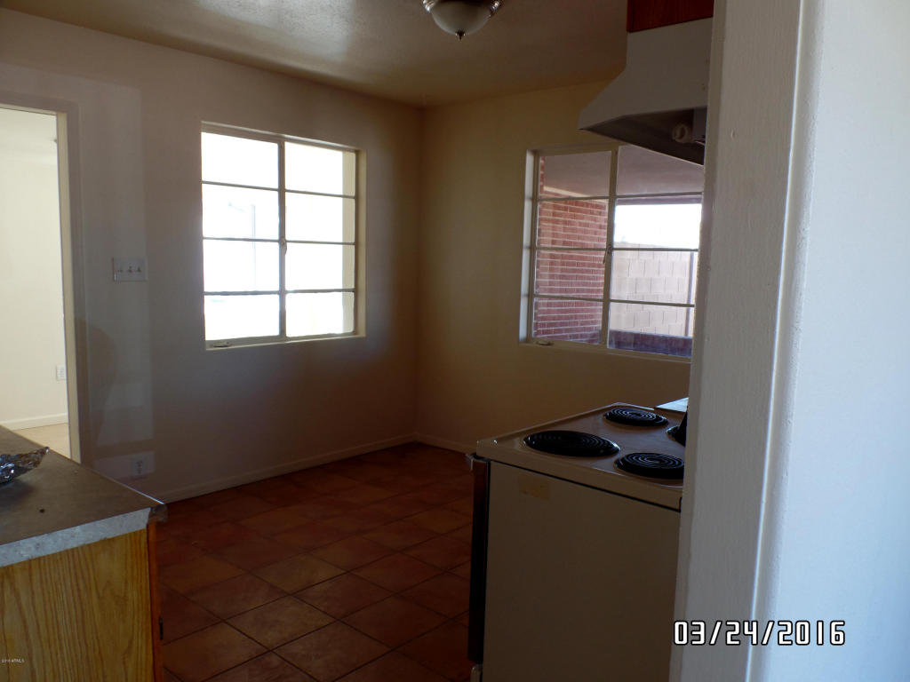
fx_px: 736
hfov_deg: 63.4
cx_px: 455
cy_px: 341
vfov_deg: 49.7
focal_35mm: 28
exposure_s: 1/45
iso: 80
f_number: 3.3
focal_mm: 5
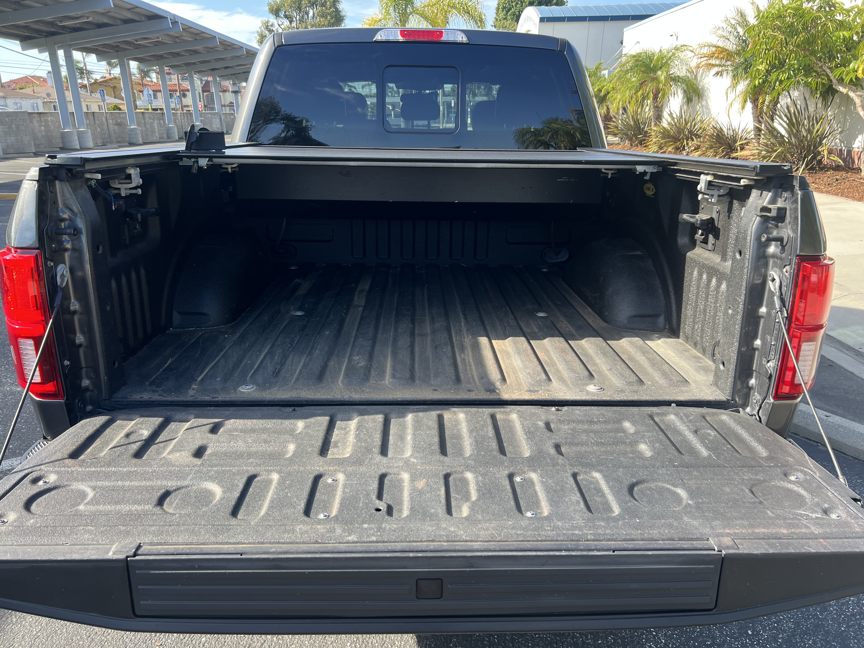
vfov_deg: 53.1
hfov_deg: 67.3
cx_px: 432
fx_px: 649
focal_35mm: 26
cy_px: 324
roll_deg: +1.5
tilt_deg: -18.2
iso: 50
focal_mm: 5.7
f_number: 1.5
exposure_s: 1/493
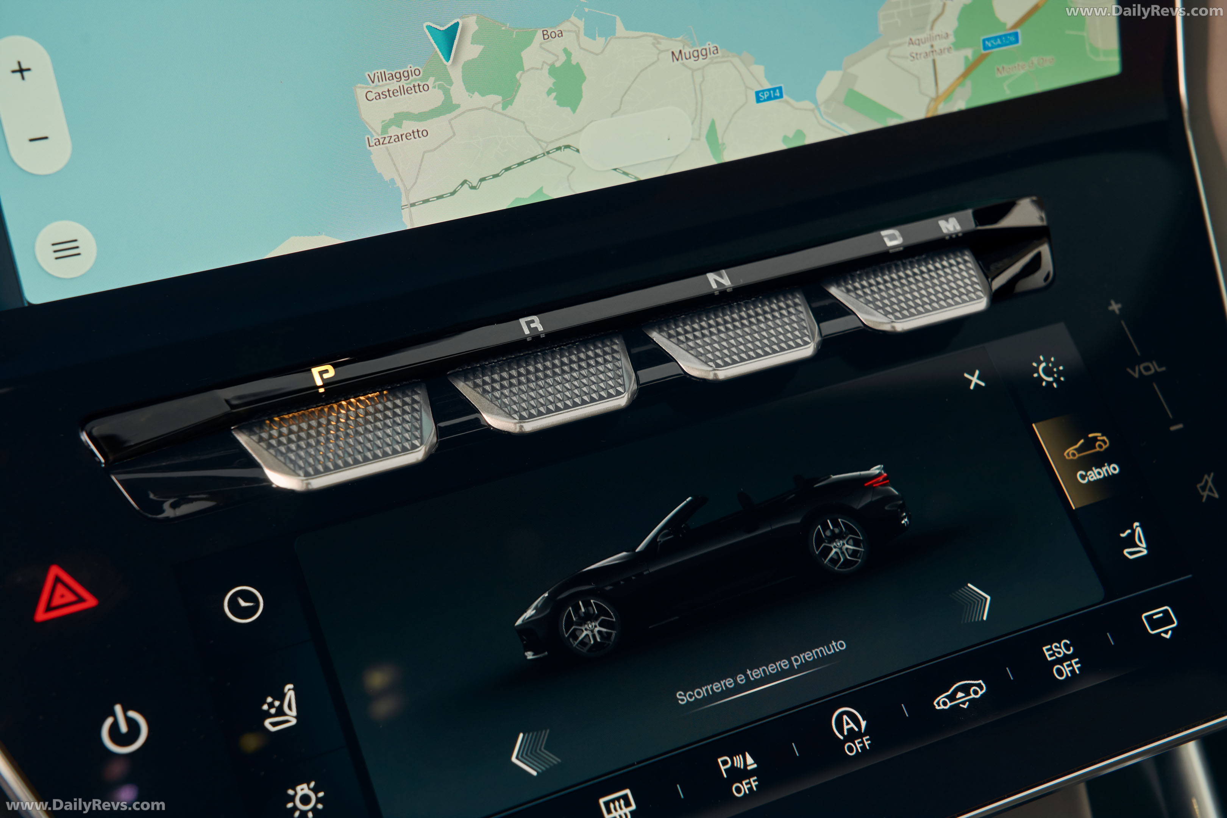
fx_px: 1772
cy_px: 409
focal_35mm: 52
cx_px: 614
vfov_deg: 26.0
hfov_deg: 38.2
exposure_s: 1/80
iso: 1000
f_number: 9
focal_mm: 52
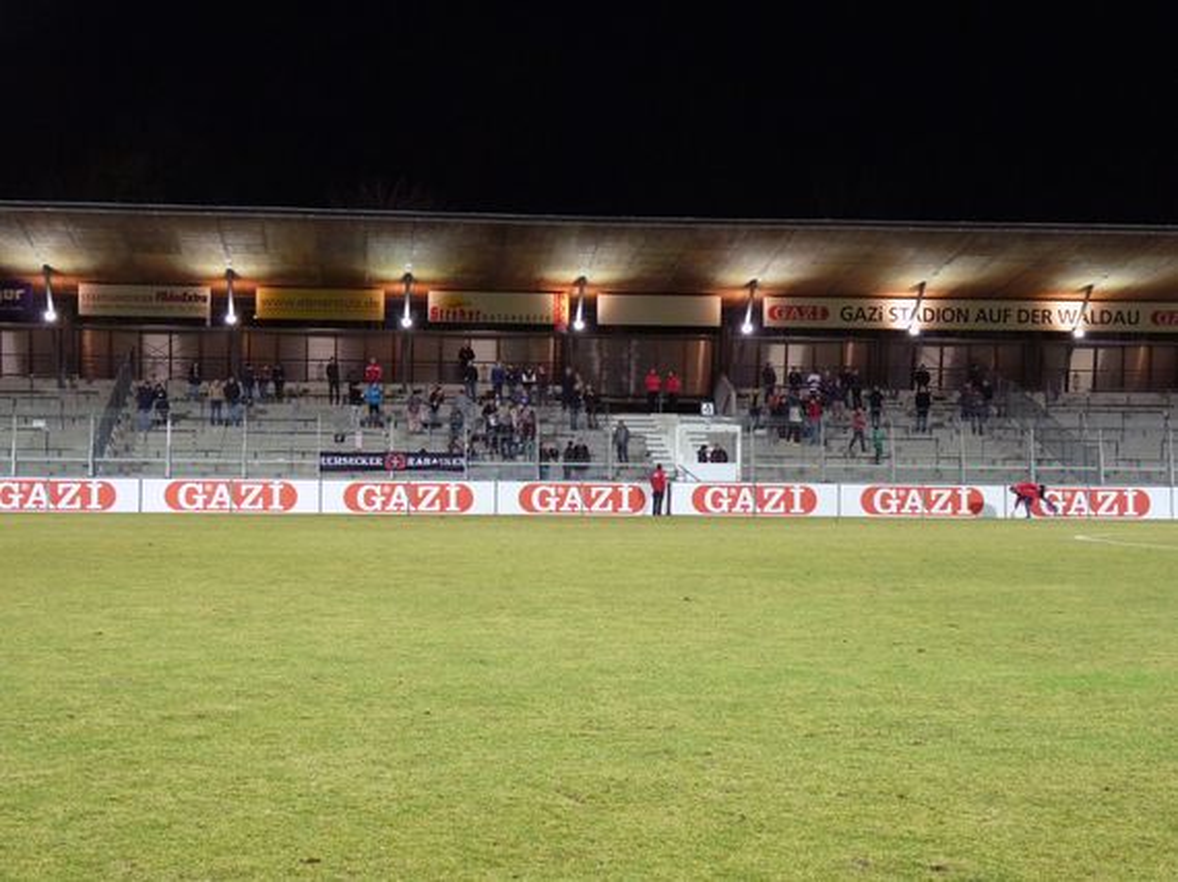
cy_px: 441
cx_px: 589
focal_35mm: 65
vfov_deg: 22.6
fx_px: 2211
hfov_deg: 29.8
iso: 400
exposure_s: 1/50
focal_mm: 11.5
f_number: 3.4
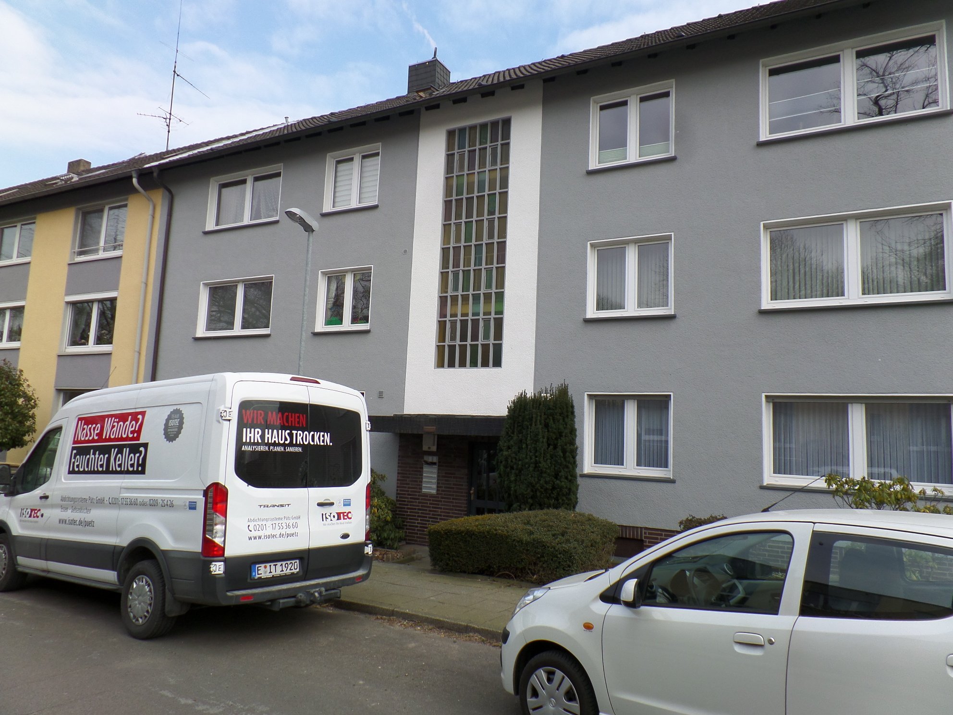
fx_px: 633
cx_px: 476
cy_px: 358
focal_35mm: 23
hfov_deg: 73.9
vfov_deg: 58.9
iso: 100
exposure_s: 1/500
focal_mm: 4.1
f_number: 3.5
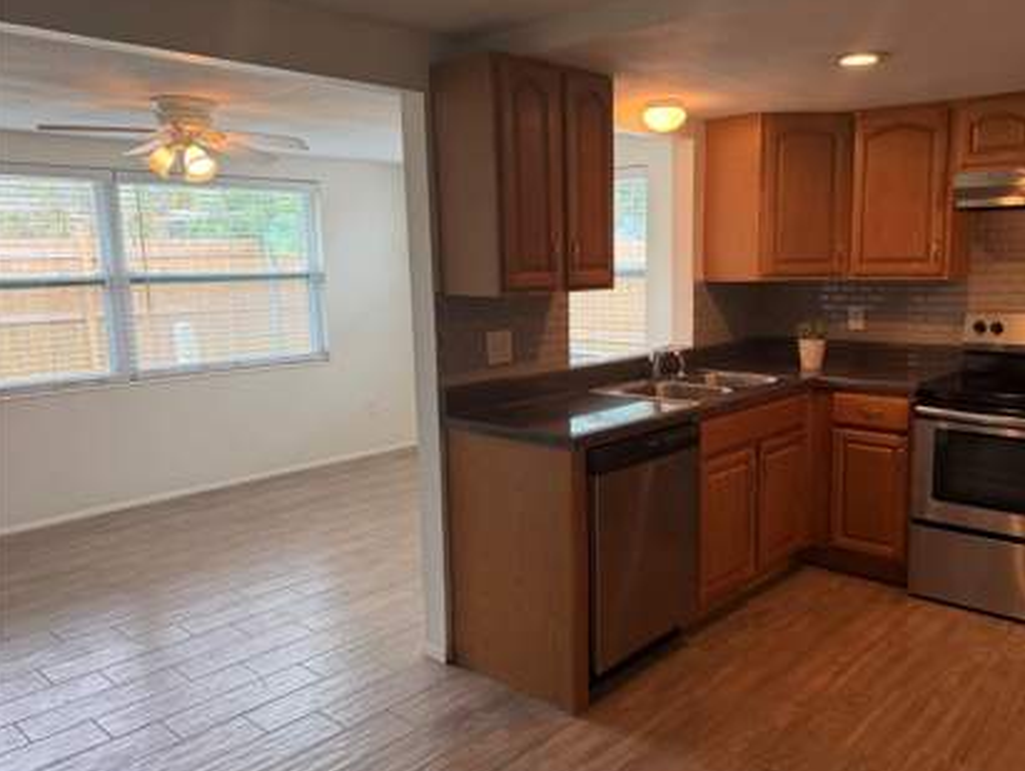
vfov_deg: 49.8
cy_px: 382
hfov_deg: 63.1
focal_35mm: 28
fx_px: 830
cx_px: 589
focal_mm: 6.76
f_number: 1.78
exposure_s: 1/120
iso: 160
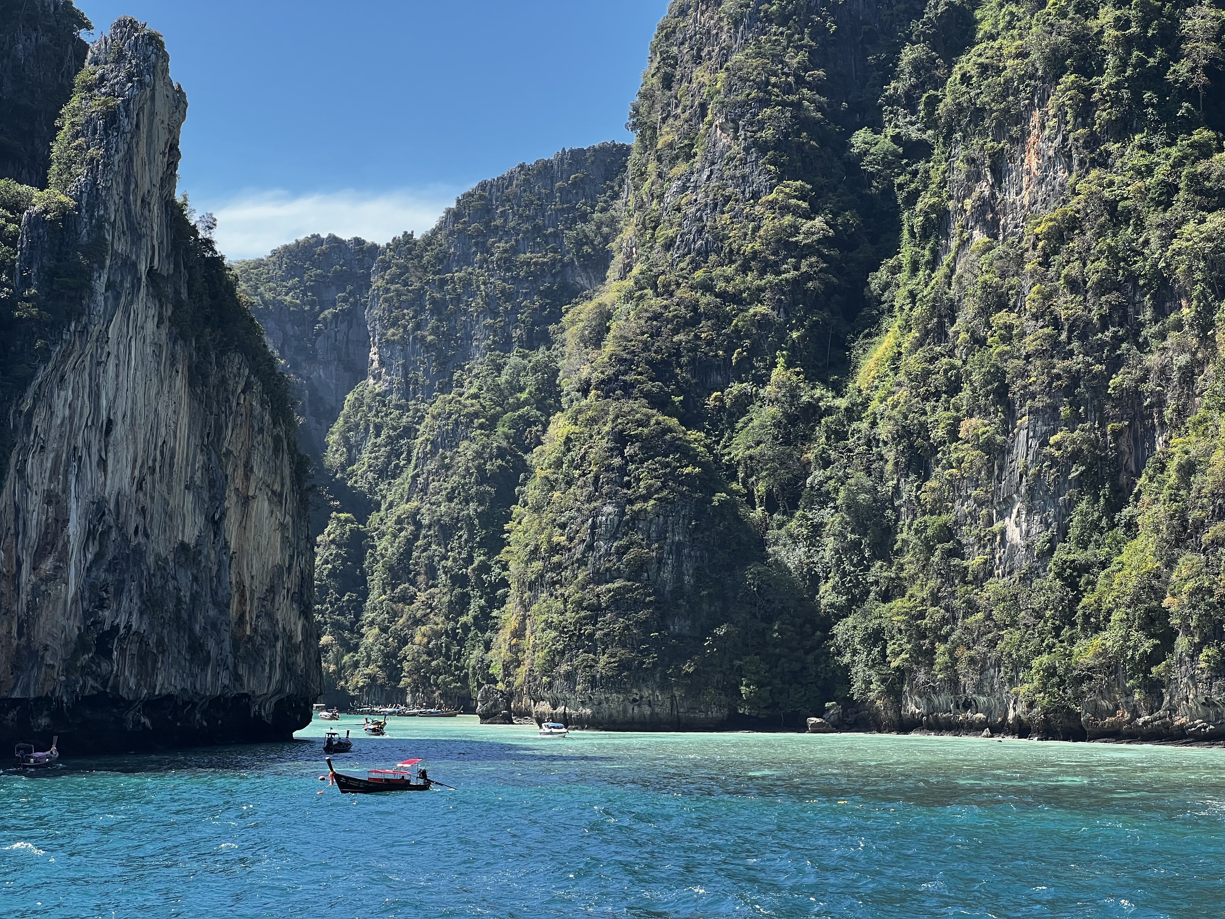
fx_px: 2725
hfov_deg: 25.3
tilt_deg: +6.4
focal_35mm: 77
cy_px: 460
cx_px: 612
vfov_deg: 19.1
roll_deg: -0.4
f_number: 2.8
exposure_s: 1/339
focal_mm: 9
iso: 32
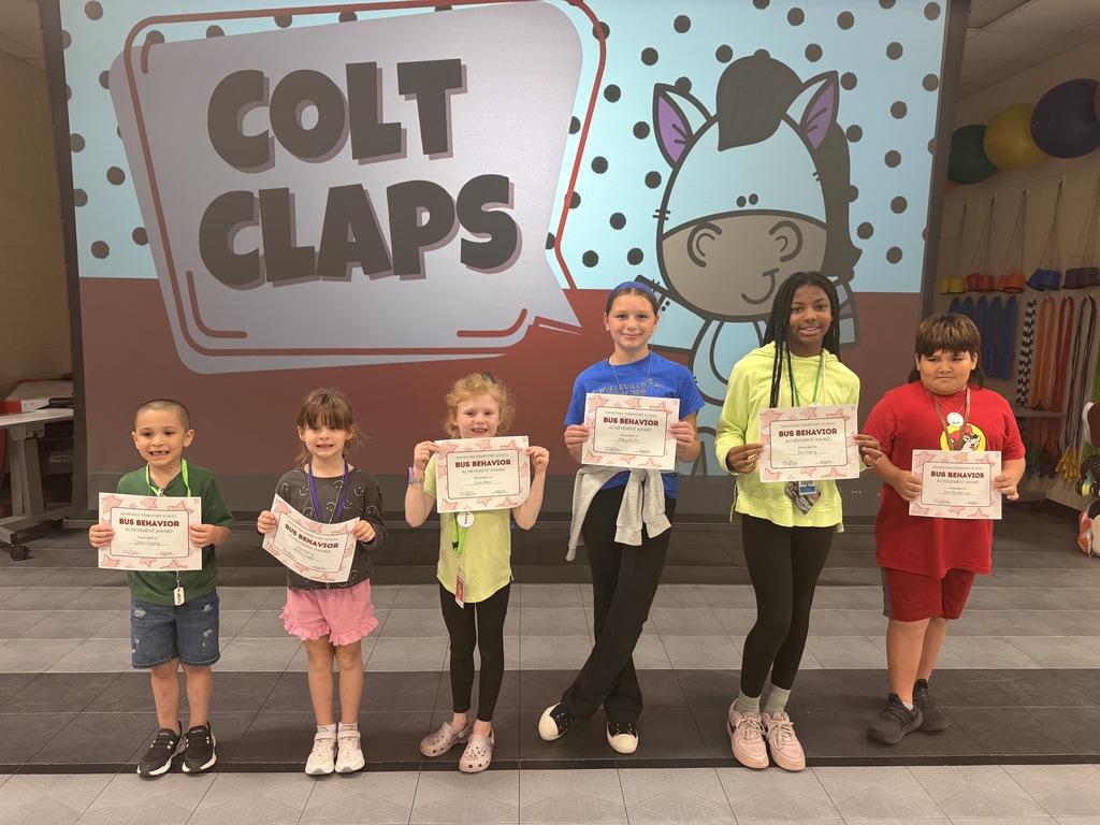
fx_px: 763
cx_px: 550
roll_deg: -0.5
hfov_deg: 71.6
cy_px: 412
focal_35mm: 24
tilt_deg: -8.2
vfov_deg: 56.8
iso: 200
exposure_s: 1/90
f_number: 1.78
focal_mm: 6.76
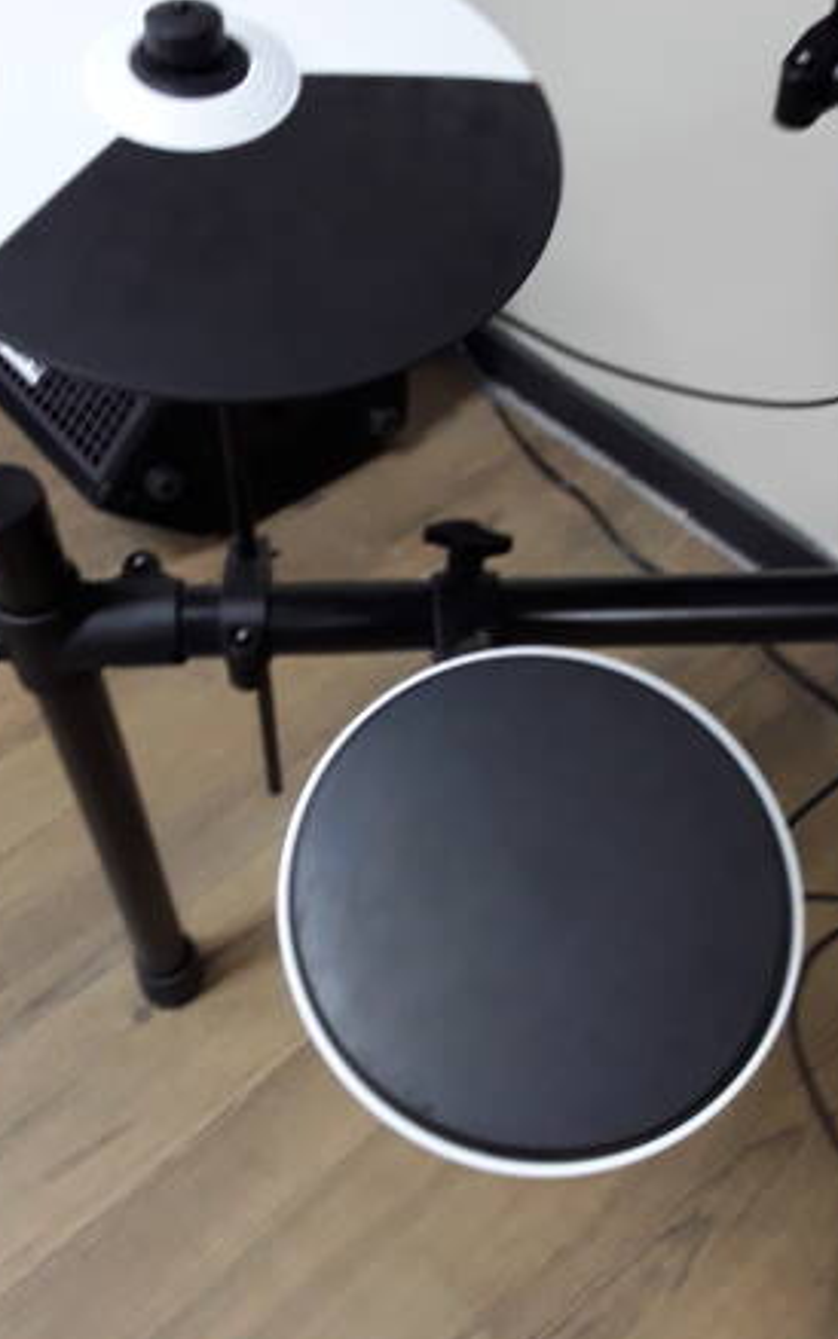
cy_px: 566
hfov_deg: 37.3
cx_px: 404
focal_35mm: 34
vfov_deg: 56.4
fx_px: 1242
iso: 100
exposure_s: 1/15
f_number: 1.9
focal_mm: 2.91
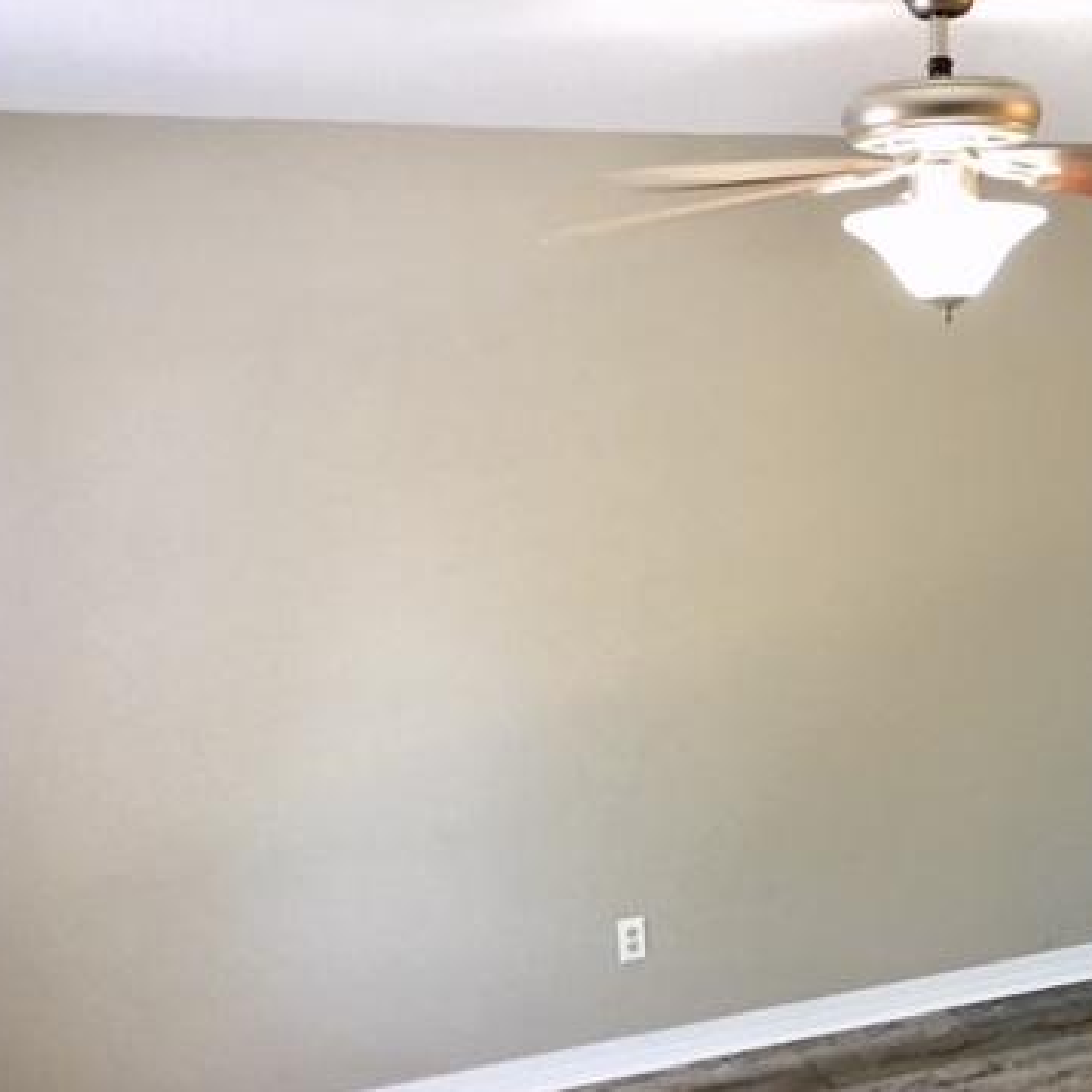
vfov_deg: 36.5
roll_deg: +1.2
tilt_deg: -11.6
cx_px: 890
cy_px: 704
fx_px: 1642
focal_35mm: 46
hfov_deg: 35.5
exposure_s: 1/15
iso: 64
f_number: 2.2
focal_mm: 4.15
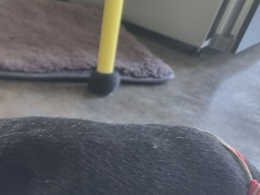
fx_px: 638
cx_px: -139
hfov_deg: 19.7
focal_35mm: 85
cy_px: 222
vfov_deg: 16.8
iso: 250
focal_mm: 5.4
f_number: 1.8
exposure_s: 1/100
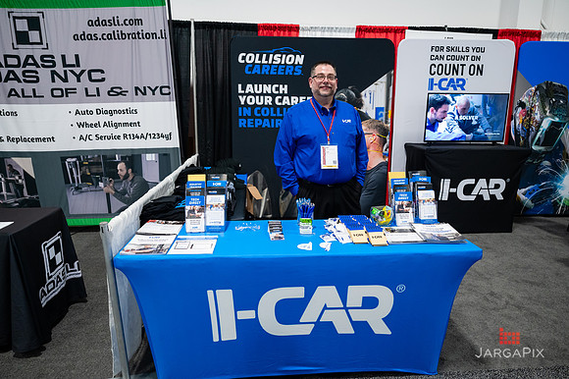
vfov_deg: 52.1
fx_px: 387
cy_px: 191
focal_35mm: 24
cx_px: 286
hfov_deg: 72.6
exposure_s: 1/200
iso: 3200
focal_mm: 24
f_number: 3.2
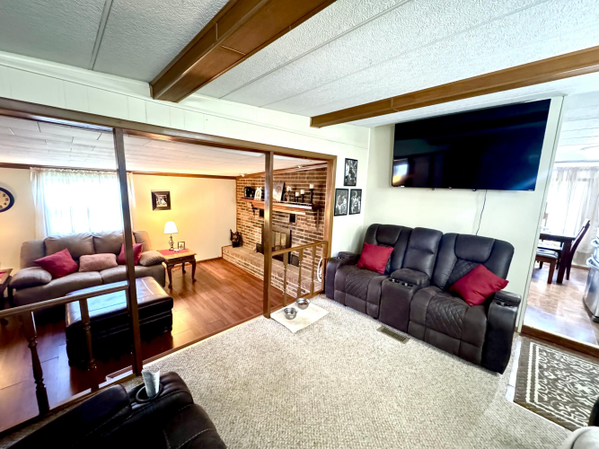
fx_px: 242
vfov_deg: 85.7
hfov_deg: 102.1
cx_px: 300
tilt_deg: -8.8
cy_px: 224
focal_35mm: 14
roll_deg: -2.0
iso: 2500
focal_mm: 2.22
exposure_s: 1/30
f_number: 2.2
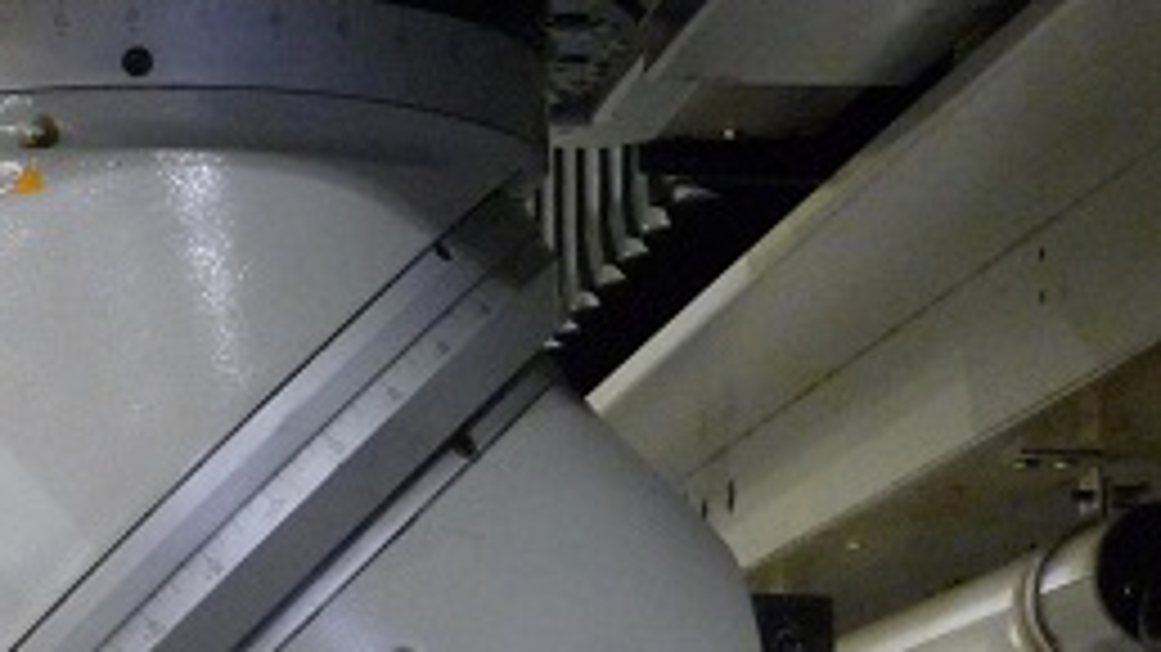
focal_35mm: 161
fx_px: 4955
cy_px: 704
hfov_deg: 13.3
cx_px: 135
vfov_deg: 7.5
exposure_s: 1/20
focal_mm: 9.3
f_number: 4.3
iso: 400
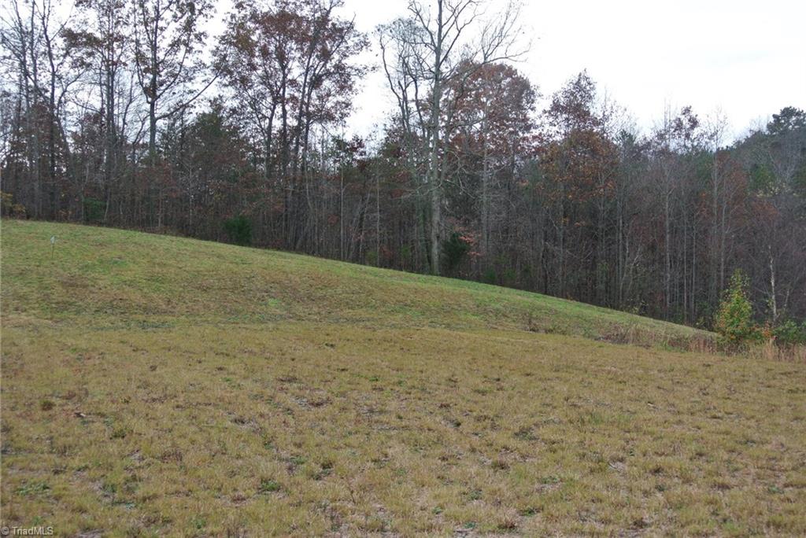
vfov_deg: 29.9
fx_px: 1008
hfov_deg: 43.6
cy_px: 269
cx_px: 403
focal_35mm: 45
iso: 100
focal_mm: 16.9
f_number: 4.5
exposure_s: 1/400
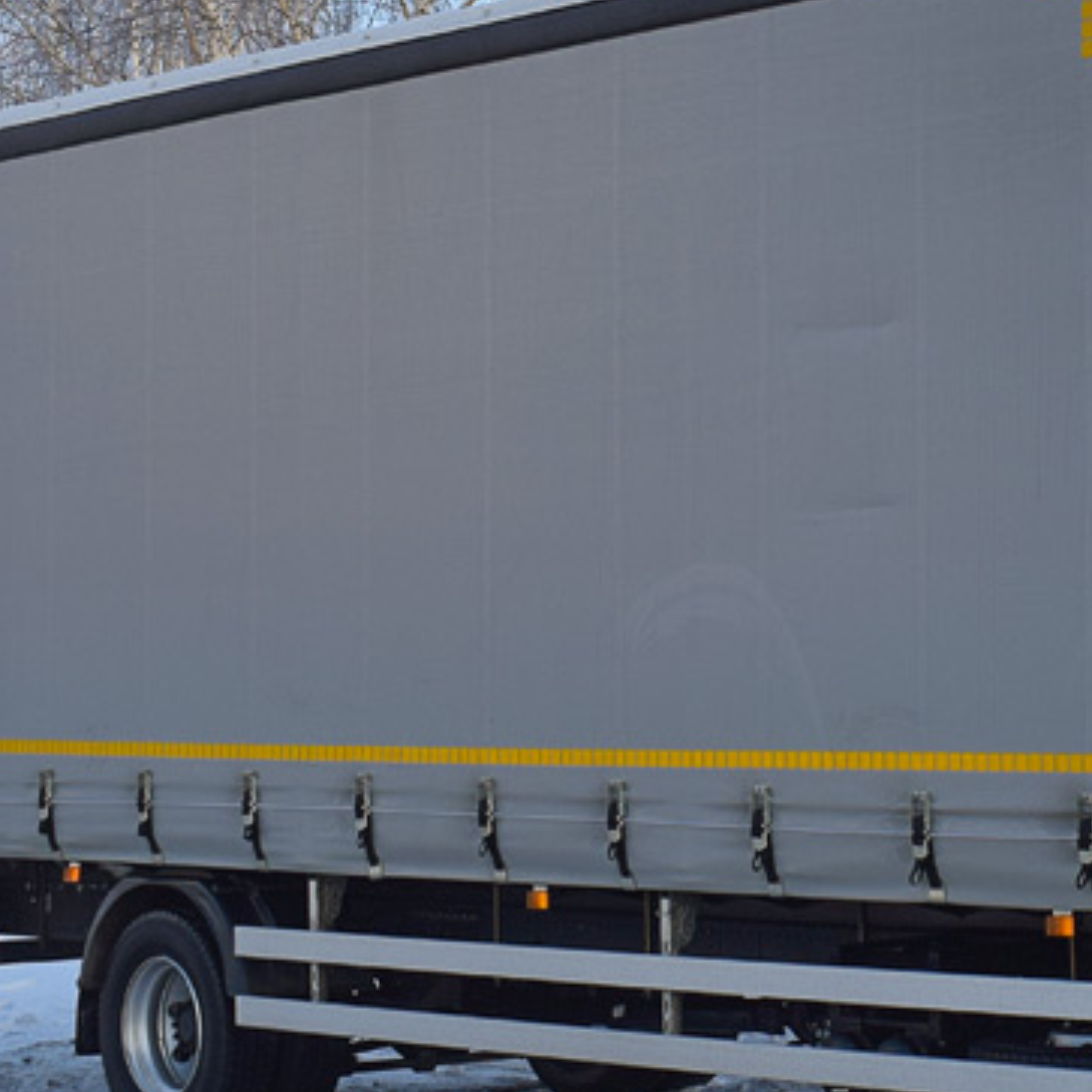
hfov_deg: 16.7
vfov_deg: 17.2
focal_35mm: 101
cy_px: 367
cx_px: 1191
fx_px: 3605
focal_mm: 24
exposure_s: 1/640
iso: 200
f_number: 5.6
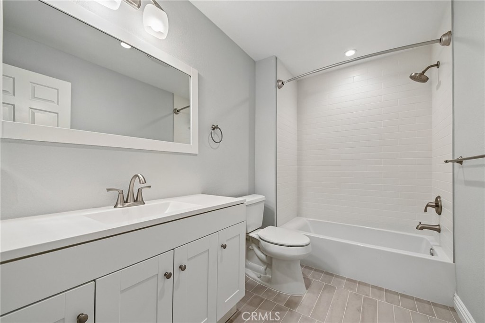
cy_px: 162
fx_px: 189
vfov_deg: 81.2
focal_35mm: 14
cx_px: 242
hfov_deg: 104.3
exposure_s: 1/8
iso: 250
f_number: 8
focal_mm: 14
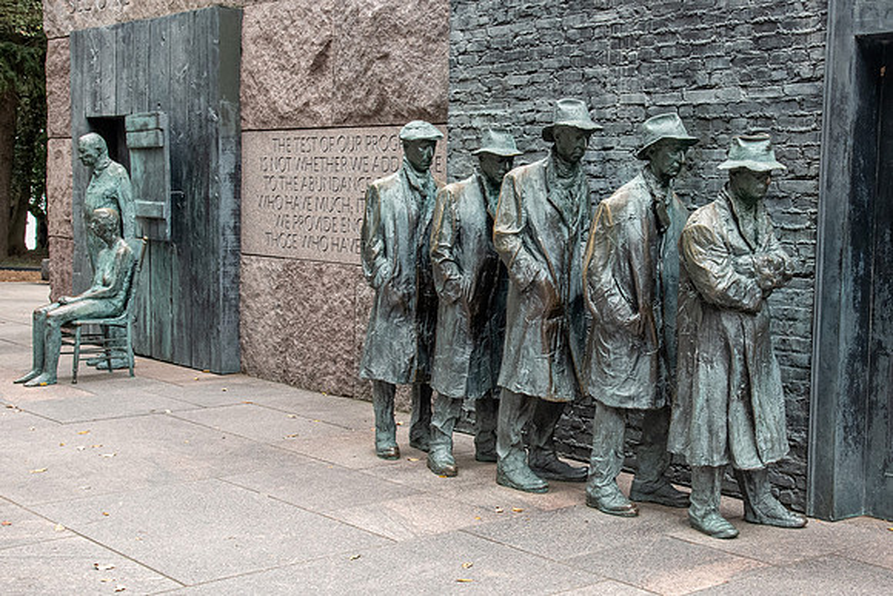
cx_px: 548
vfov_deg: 24.7
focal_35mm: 55
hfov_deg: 36.1
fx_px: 1362
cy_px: 283
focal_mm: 38
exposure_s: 1/250
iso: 2500
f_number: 9
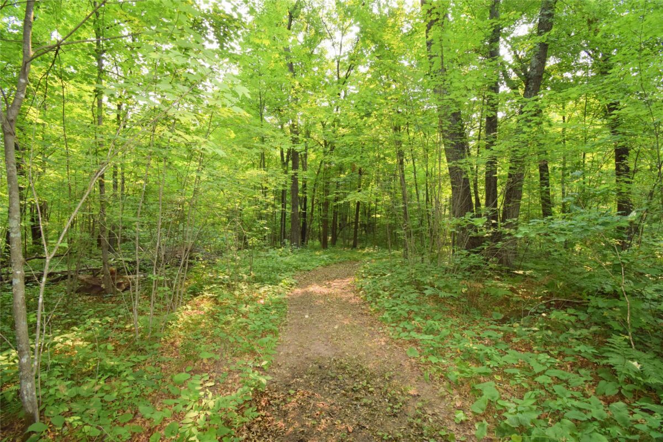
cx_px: 332
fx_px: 276
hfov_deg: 100.4
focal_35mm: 15
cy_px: 221
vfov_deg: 77.3
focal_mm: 10
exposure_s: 1/80
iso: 320
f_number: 9
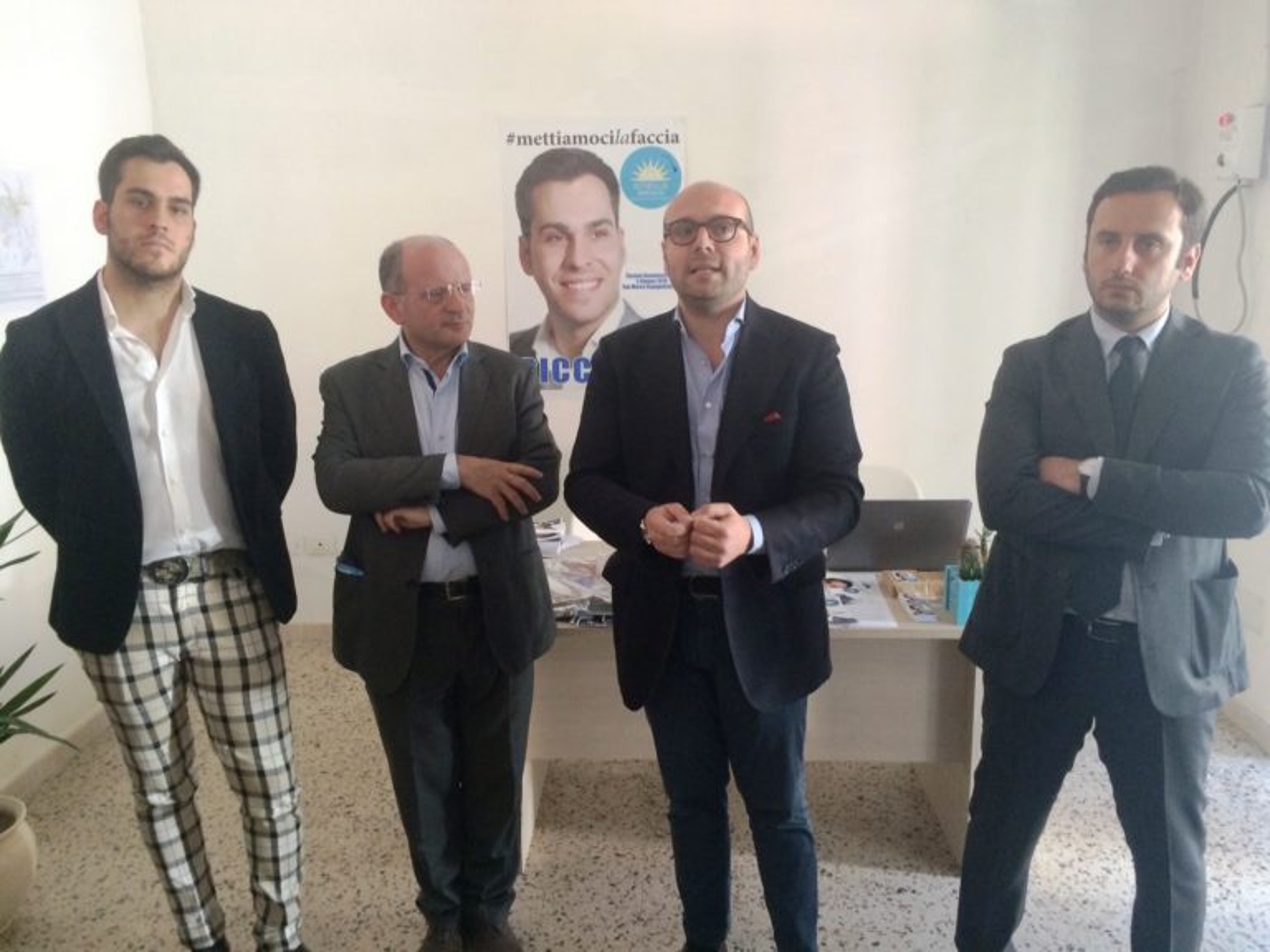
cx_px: 635
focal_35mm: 29
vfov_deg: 48.2
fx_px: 1064
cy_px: 476
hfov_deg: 61.7
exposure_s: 1/33
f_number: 2.2
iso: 200
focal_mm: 4.15
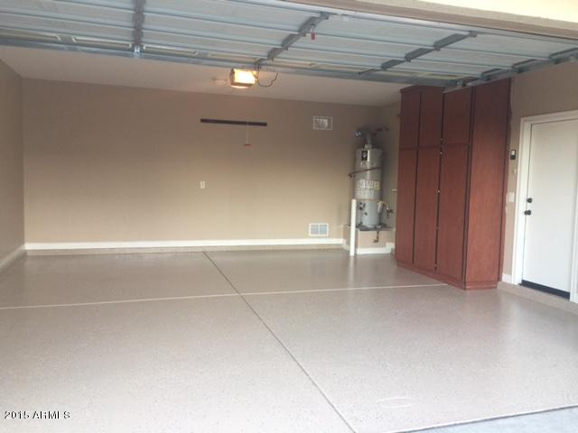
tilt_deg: -5.3
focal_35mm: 29
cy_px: 216
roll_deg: -1.2
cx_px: 289
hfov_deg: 61.7
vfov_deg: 48.2
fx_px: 484
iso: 32
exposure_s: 1/15
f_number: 2.2
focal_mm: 4.15
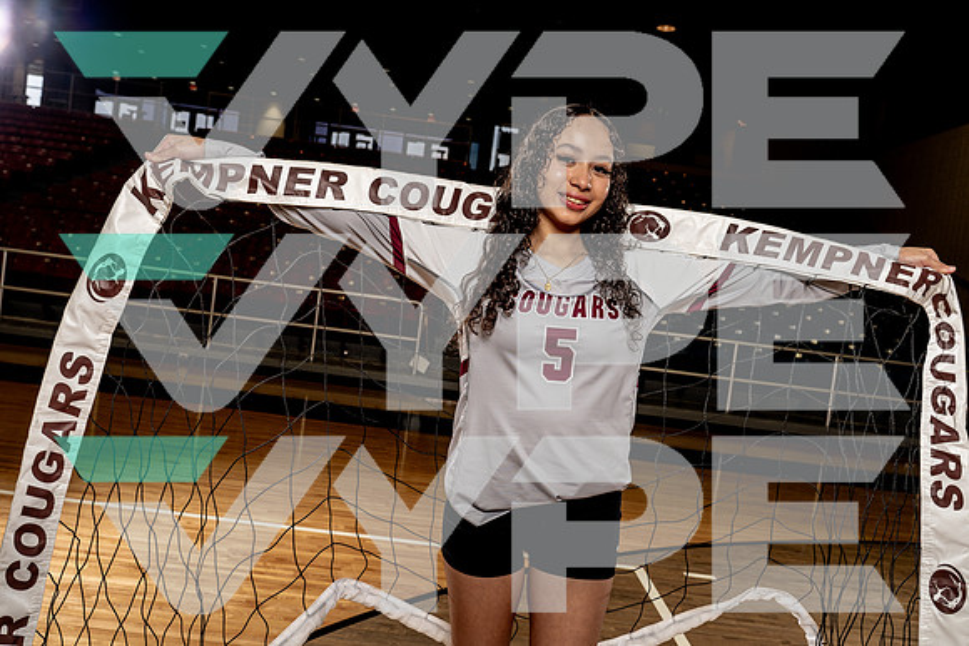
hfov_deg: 58.7
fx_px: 861
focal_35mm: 32
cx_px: 484
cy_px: 323
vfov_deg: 41.1
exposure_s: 1/250
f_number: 6.3
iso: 640
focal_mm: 32
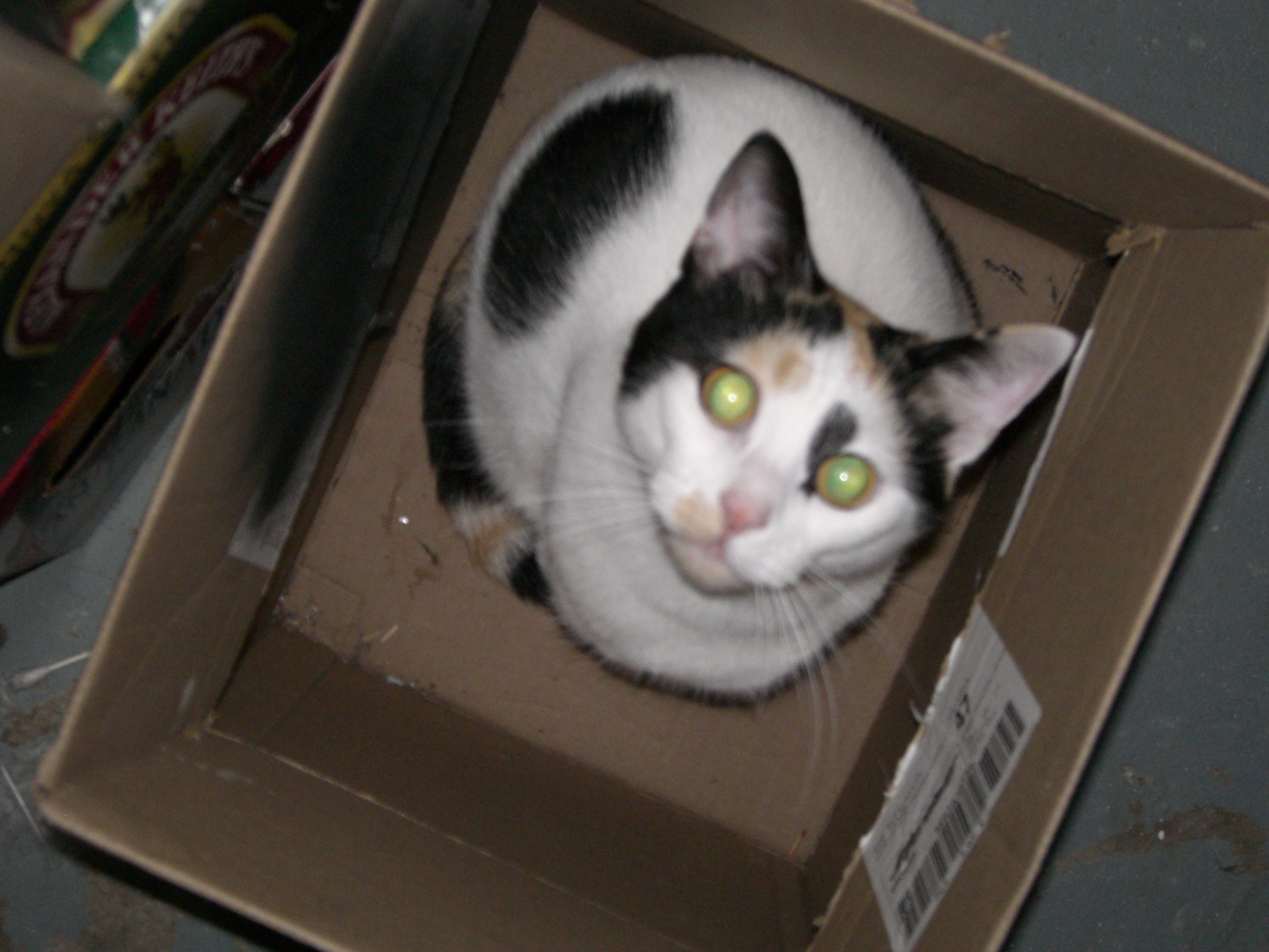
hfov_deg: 33.8
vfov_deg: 25.7
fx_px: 2090
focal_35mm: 57
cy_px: 476
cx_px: 634
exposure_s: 1/60
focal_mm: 11.8
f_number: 3.6
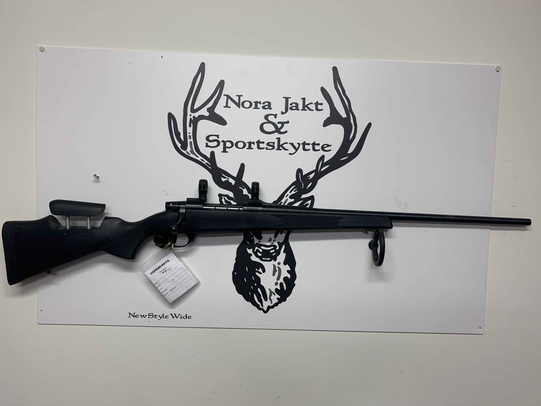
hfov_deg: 67.3
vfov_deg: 53.1
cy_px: 203
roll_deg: -1.2
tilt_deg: -4.4
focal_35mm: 26
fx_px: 406
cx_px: 270
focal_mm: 4.25
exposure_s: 1/121
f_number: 1.8
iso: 100
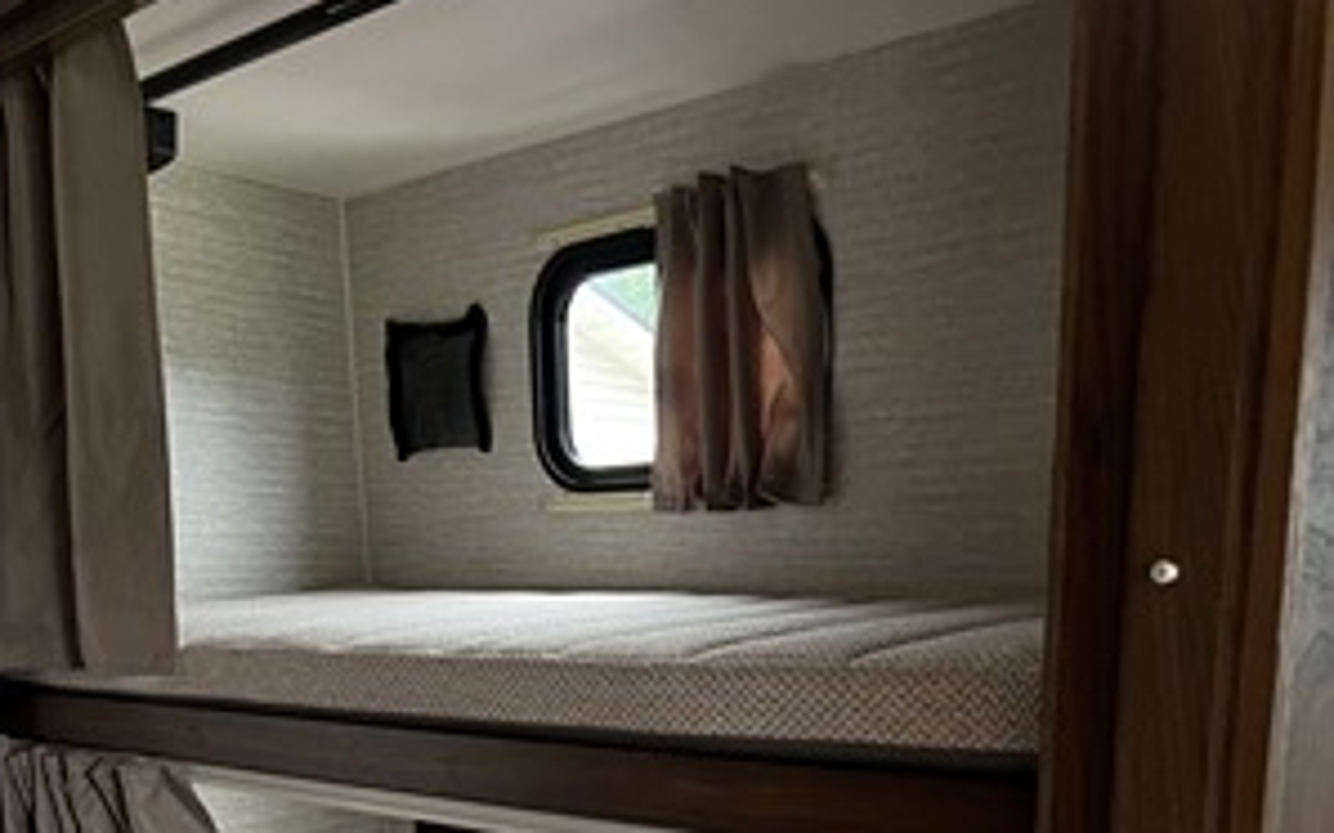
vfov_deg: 31.3
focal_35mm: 37
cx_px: 667
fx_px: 1345
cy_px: 869
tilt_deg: -11.0
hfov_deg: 52.8
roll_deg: +1.0
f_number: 1.5
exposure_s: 1/39
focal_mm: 5.7
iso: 640
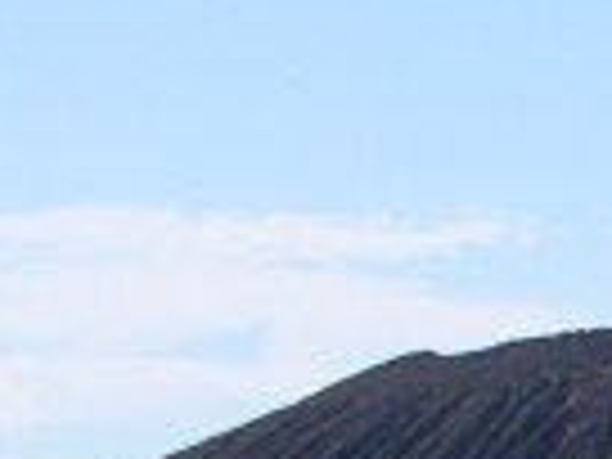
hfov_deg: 4.3
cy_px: 850
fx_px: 7744
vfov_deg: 3.4
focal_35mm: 438
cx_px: 2110
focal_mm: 14.7
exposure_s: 1/297
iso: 50
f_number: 5.6
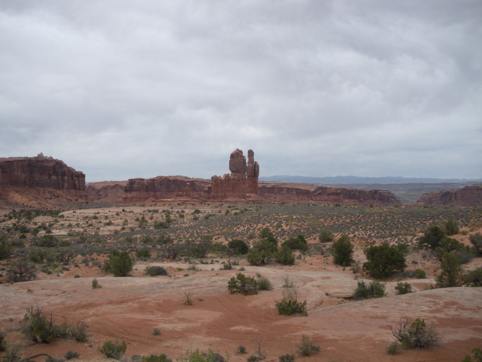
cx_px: 241
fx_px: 501
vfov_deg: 39.7
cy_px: 181
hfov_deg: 51.4
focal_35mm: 36
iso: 64
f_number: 3.5
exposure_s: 1/891
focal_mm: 6.3
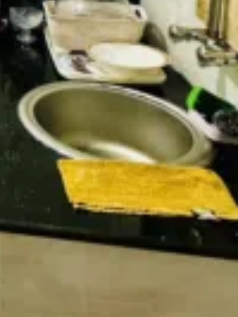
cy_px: -117
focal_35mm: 42
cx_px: -48
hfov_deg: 29.6
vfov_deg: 31.5
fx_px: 384
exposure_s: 1/50
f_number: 2.2
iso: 200
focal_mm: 2.22
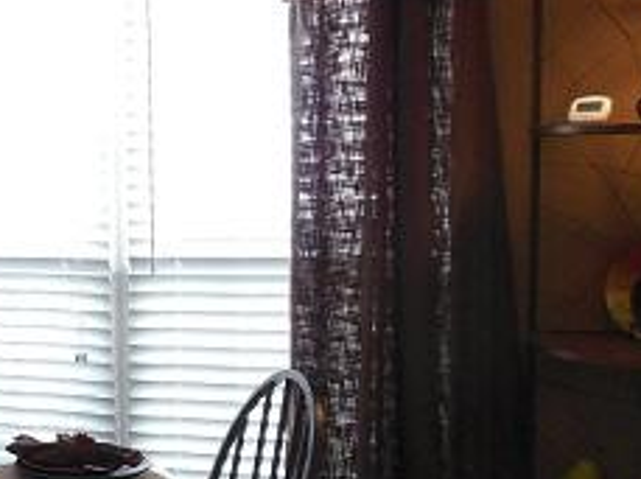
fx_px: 1294
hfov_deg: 24.5
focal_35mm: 70
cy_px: 286
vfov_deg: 20.9
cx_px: -176
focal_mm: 4.5
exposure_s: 1/30
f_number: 3.2
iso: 320
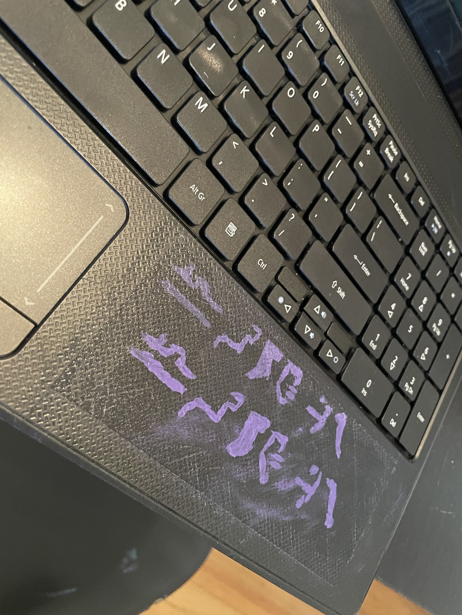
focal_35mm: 26
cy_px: 308
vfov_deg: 67.3
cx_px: 231
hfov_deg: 53.1
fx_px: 463
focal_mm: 4.2
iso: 800
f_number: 1.6
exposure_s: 1/30
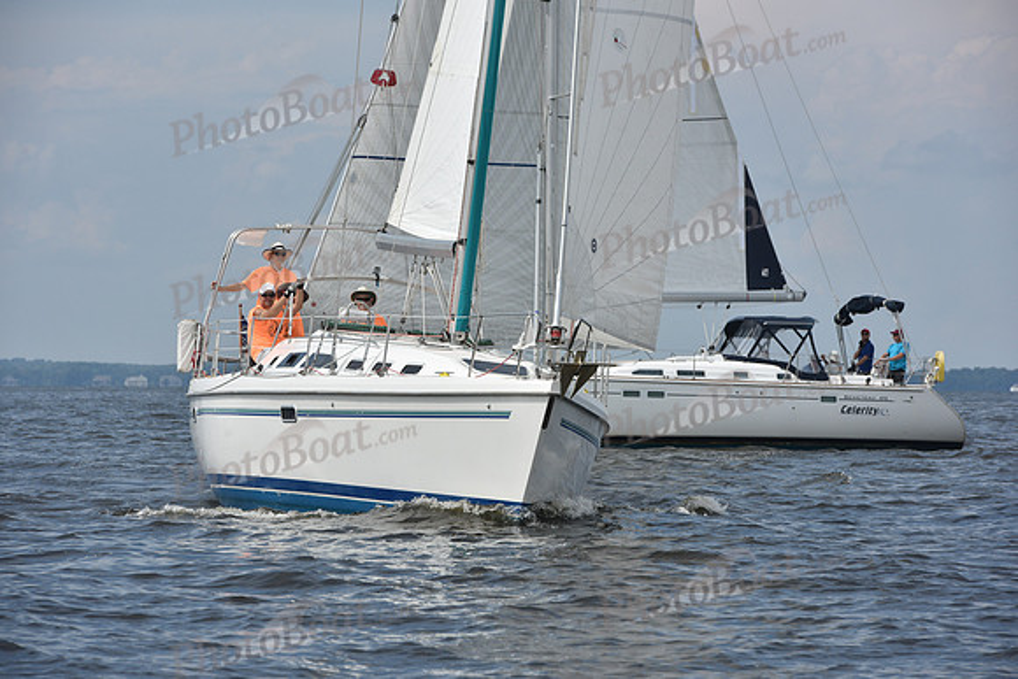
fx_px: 5515
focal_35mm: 195
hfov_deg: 10.5
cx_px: 509
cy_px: 340
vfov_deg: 7.0
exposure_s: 1/1250
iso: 320
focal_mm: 195
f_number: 10
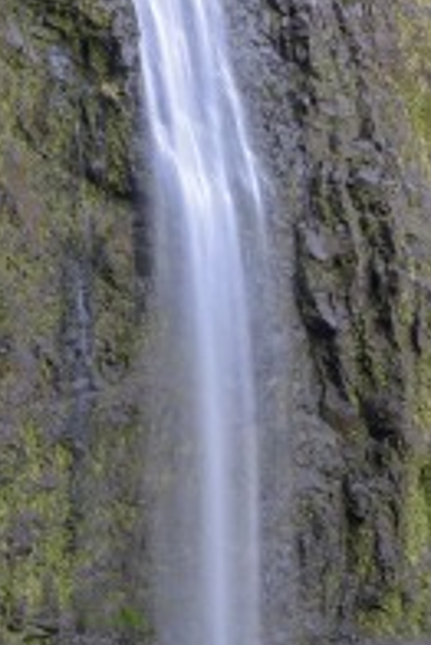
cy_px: 564
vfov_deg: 29.4
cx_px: 303
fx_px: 1183
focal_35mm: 66
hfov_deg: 20.5
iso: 64
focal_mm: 24
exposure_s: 1.6
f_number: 22
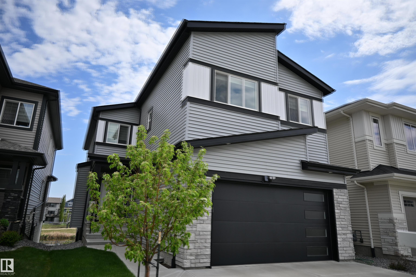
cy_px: 138
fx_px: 277
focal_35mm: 24
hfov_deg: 73.7
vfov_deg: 53.1
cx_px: 208
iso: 160
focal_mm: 16
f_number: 3.5
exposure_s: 1/2000
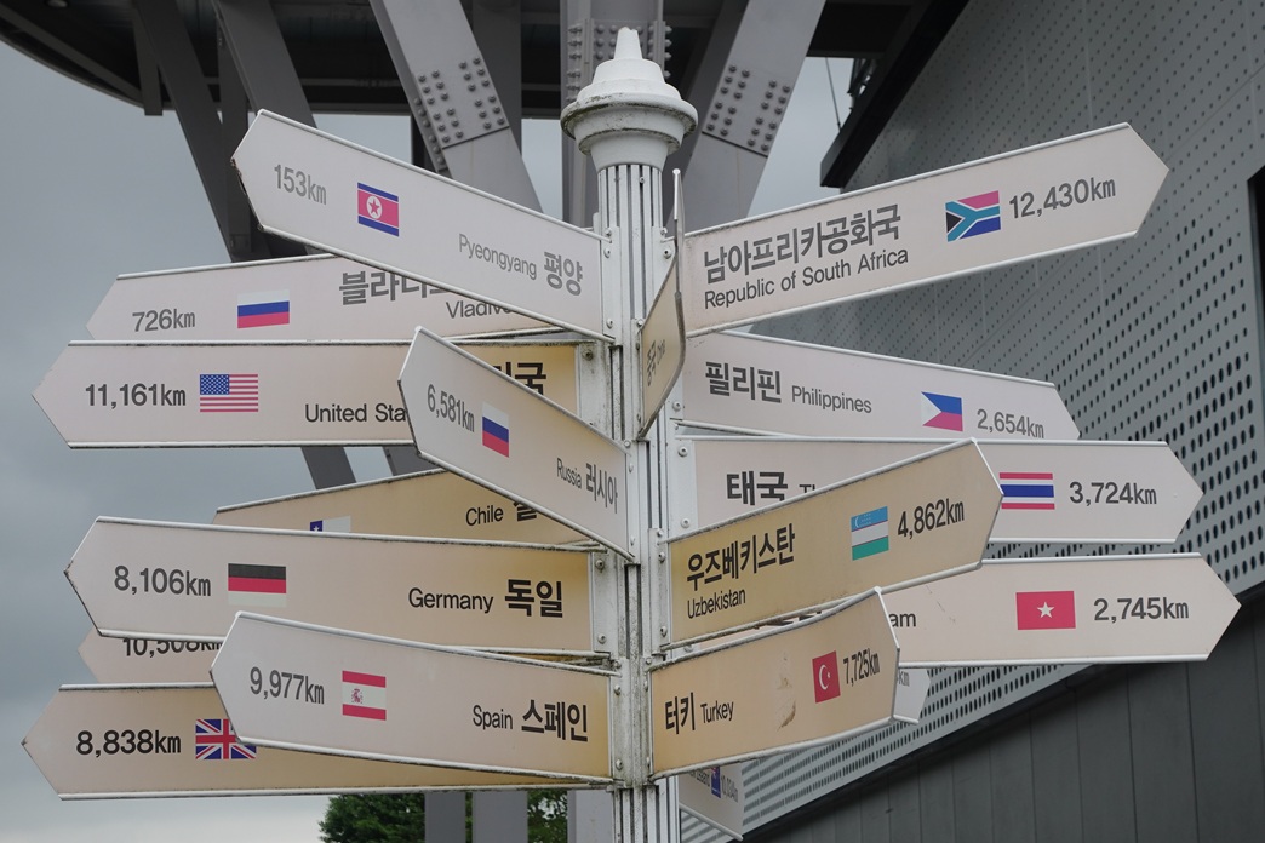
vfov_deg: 19.5
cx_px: 632
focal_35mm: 70
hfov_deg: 28.8
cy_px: 422
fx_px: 2460
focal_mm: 25.7
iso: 125
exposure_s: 1/400
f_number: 5.6
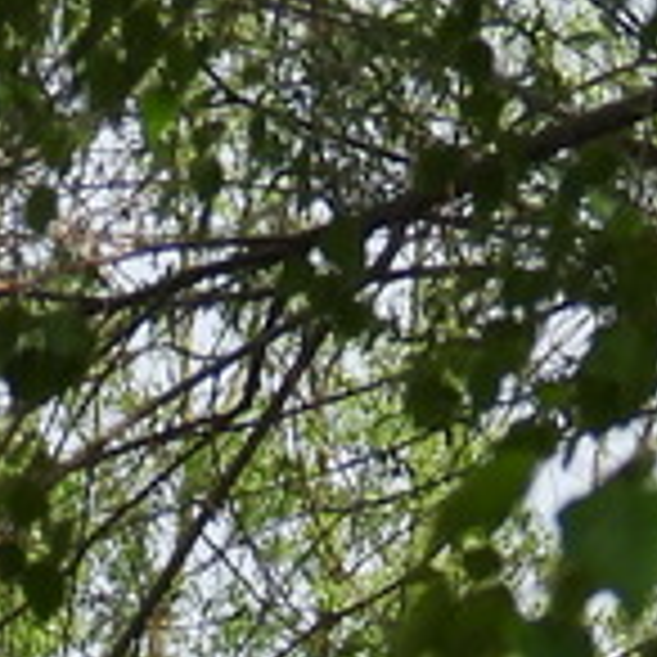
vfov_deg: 1.4
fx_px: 26455
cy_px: 1858
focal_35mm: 1232
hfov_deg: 1.4
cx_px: 148
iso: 100
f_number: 4
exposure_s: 1/500
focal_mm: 30.5
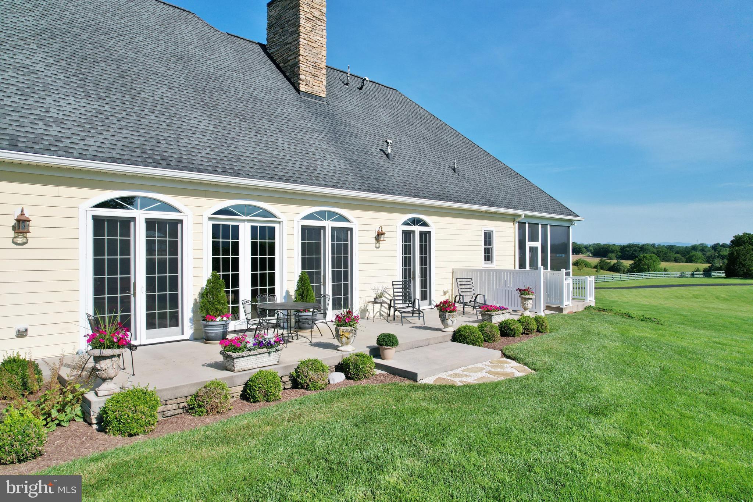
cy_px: 251
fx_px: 460
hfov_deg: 78.6
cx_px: 376
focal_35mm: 22
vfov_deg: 57.2
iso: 200
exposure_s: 1/4000
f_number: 2.8
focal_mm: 8.38
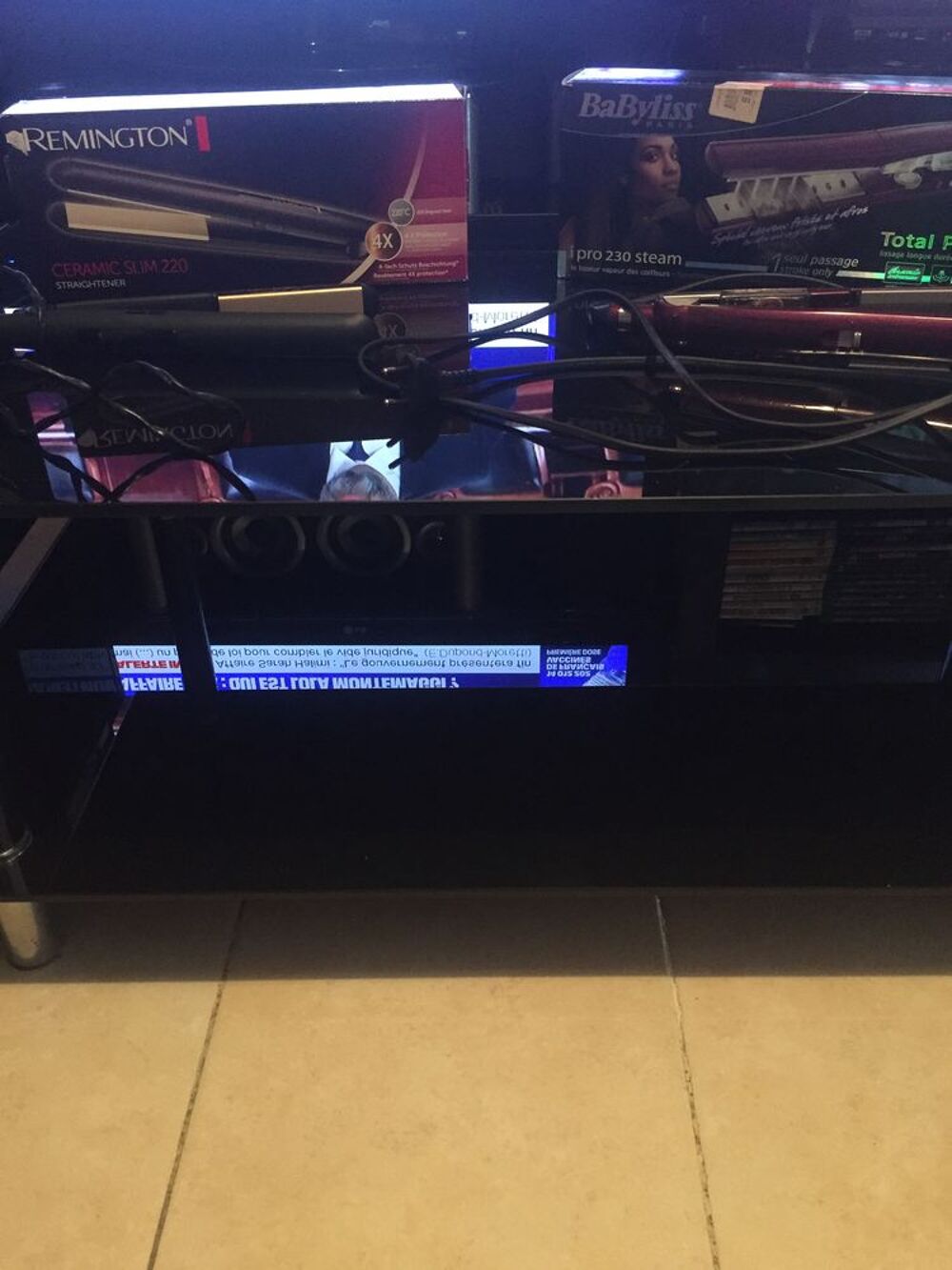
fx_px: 1063
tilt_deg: -33.4
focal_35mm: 29
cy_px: 635
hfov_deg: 48.2
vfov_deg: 61.7
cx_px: 476
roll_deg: +1.0
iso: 320
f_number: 2.2
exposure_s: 1/17
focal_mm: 4.15
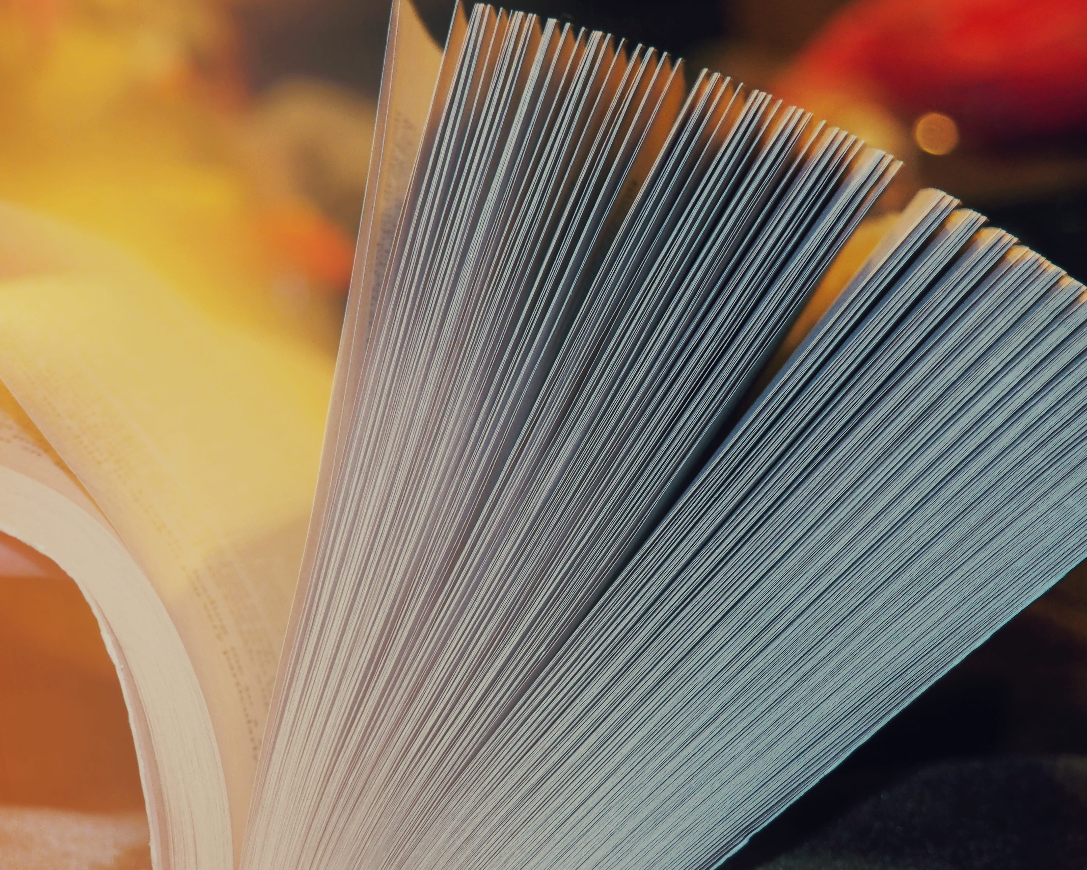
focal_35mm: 71
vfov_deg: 21.6
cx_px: 521
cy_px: 434
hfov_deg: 26.8
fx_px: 2284
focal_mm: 34
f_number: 5.1
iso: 1000
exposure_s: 1/10
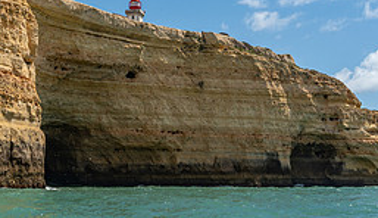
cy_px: 27
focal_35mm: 65
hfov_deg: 32.0
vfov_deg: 18.6
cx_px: 135
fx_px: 655
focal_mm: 26.9
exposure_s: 1/1250
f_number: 8
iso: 400
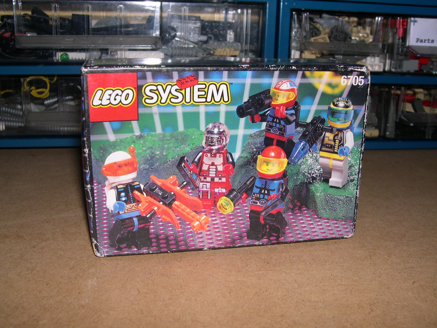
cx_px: 218
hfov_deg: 49.0
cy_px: 164
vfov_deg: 37.7
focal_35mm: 38
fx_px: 480
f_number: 7.6
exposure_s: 1/60
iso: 100
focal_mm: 8
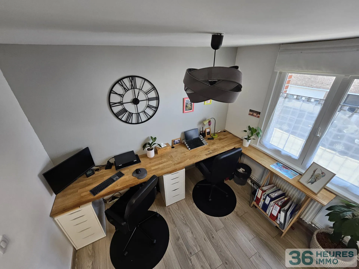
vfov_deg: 89.9
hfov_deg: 106.2
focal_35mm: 13
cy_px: 134
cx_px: 180
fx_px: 135
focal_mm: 1.74
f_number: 2.2
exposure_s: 1/50
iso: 100
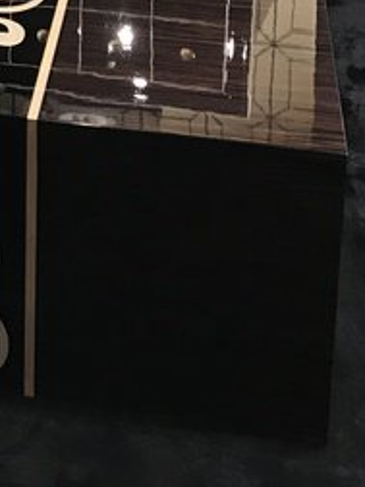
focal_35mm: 92
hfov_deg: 15.6
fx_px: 1293
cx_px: -50
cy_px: -287
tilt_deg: -13.9
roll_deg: +0.0
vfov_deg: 18.4
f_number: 1.8
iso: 40
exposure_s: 1/20
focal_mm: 3.99
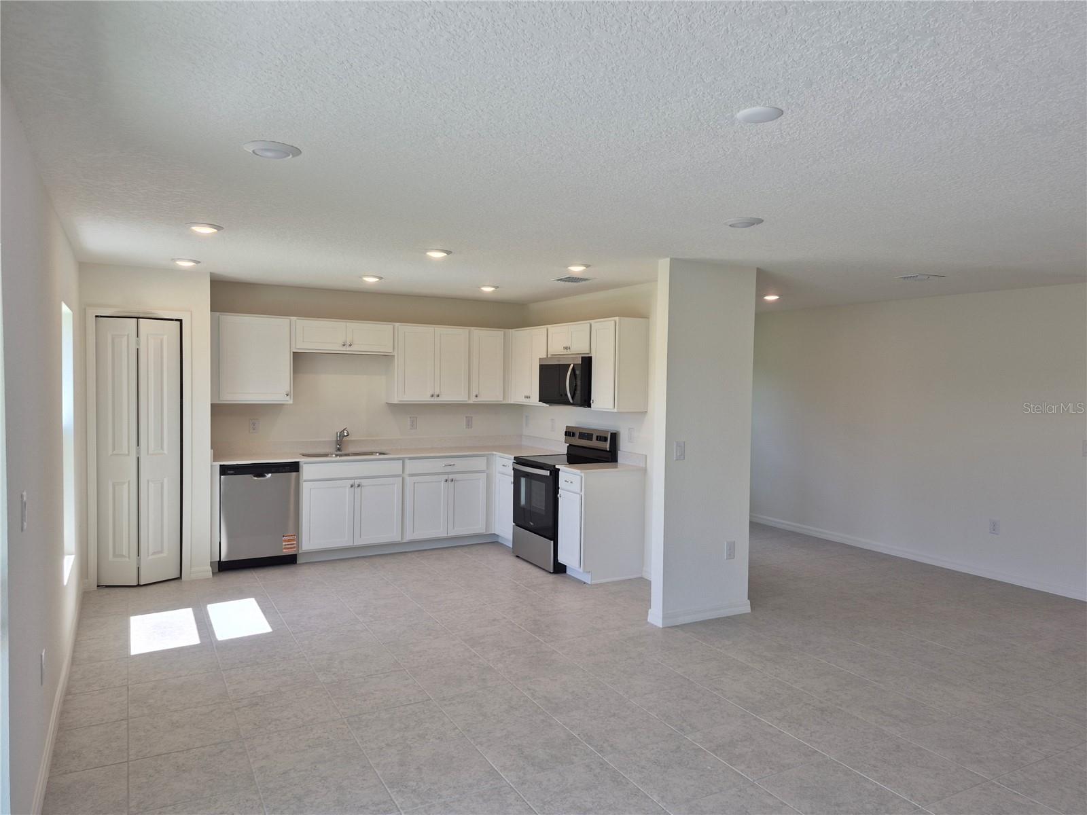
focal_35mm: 23
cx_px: 544
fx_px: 722
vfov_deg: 58.9
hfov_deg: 73.9
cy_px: 408
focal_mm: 5.4
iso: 25
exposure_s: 1/120
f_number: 1.8
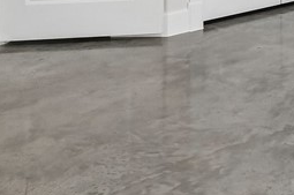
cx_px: 401
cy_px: -186
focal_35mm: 64
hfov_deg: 25.9
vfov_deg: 16.5
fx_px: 522
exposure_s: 1/30
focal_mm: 10
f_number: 8
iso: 400
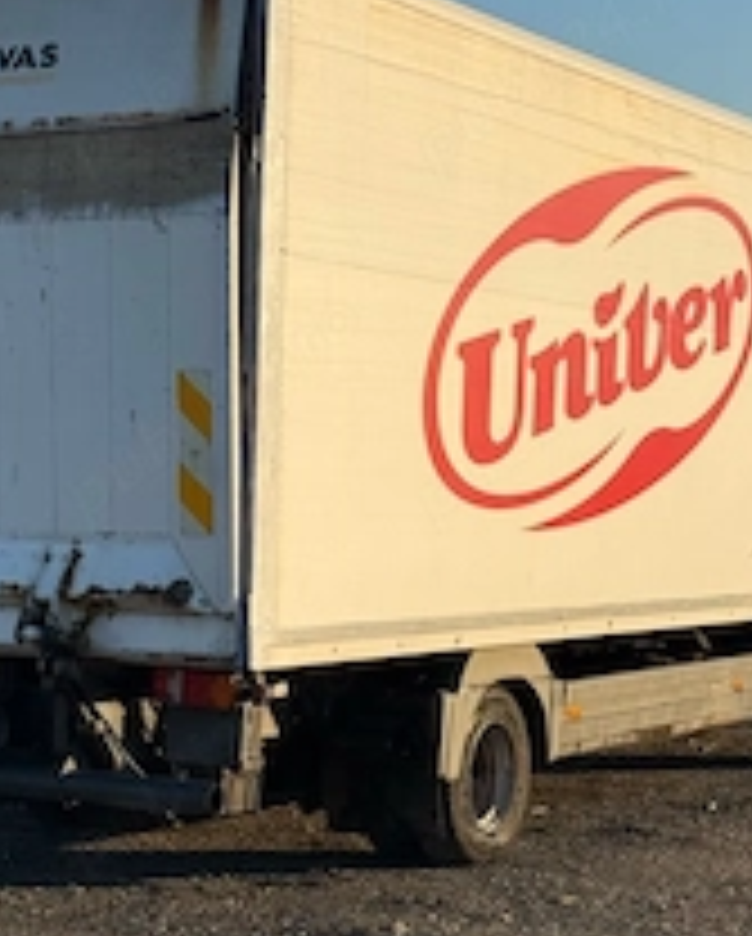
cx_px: 302
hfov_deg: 17.1
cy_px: 464
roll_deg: +0.3
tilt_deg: -0.3
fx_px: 2498
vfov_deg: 21.2
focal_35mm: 90
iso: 64
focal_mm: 6.76
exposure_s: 1/5208
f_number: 1.78
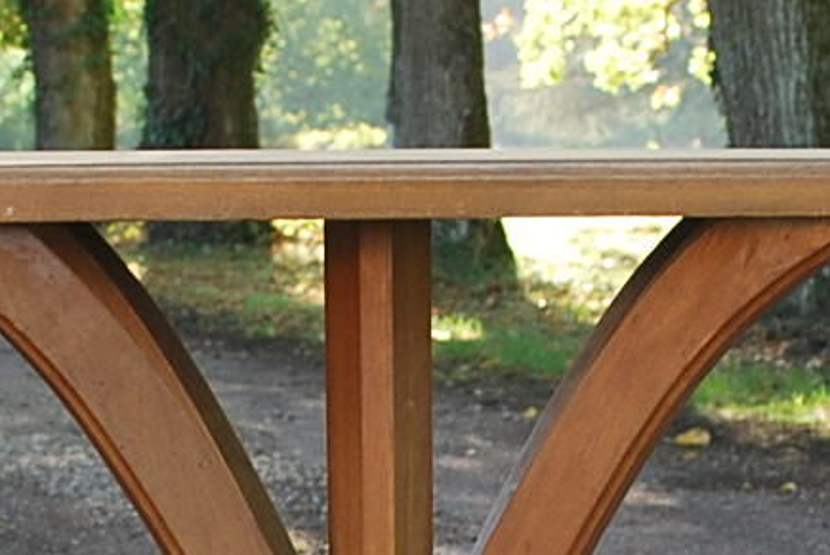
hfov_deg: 13.9
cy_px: 711
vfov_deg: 9.2
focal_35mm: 147
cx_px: 395
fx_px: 3393
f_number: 4
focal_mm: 22
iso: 200
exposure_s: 1/60
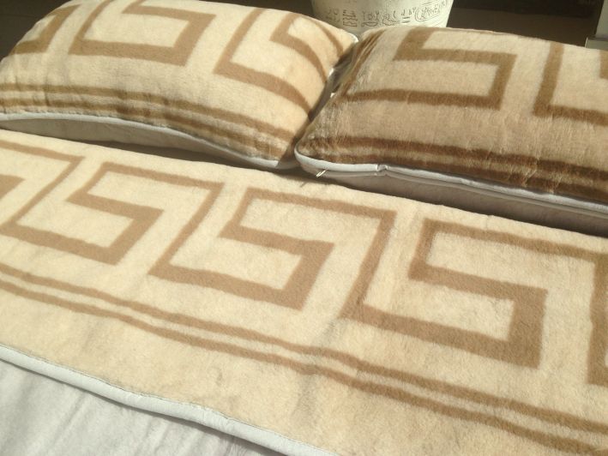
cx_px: 304
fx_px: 580
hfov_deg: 55.3
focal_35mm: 33
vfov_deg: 43.0
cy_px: 228
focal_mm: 4.13
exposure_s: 1/1938
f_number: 2.4
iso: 50
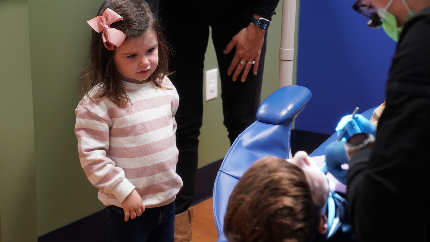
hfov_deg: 28.6
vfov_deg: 16.3
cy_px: 132
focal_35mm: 74
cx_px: 216
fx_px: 844
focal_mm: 70
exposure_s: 1/60
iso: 1600
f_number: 4.5
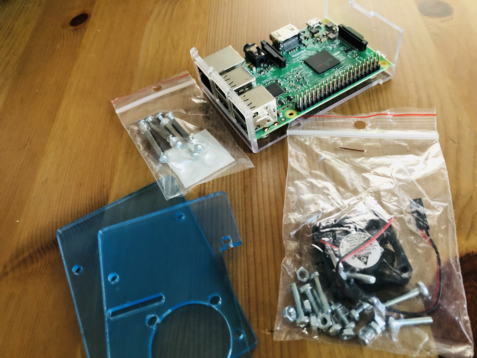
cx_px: 238
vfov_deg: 49.7
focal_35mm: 28
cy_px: 179
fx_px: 386
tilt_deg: -54.1
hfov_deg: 63.4
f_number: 1.8
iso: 100
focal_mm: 4
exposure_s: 1/9
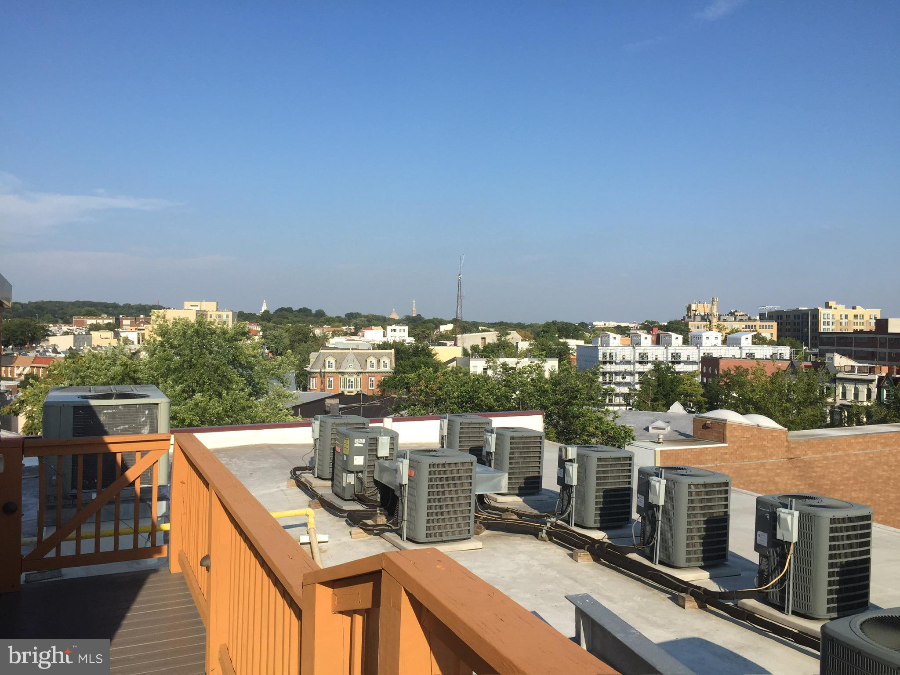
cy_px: 338
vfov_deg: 48.2
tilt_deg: -4.3
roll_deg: -1.5
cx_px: 450
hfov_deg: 61.7
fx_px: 754
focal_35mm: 29
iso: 32
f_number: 2.2
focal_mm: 4.15
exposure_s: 1/2083
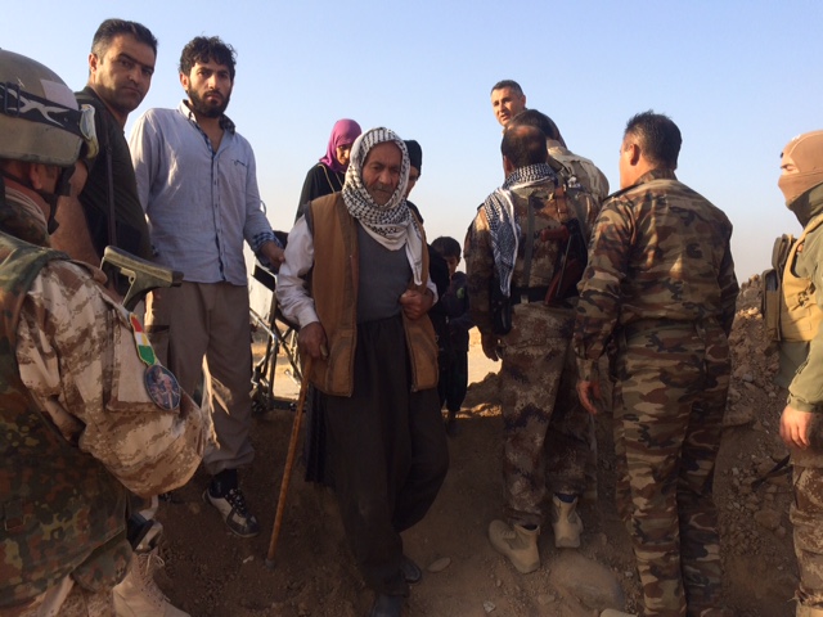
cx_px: 412
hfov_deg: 61.7
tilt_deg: +0.5
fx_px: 689
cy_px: 308
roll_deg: -0.7
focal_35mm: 29
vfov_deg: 48.2
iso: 32
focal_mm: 4.15
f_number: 2.2
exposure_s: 1/707
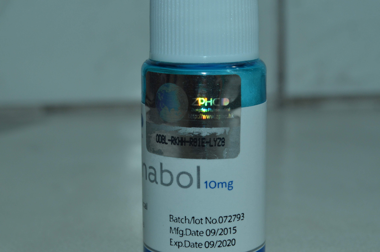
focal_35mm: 82
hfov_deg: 24.7
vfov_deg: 16.5
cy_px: 126
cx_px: 190
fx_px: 869
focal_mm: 55
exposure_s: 1/200
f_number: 11
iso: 500
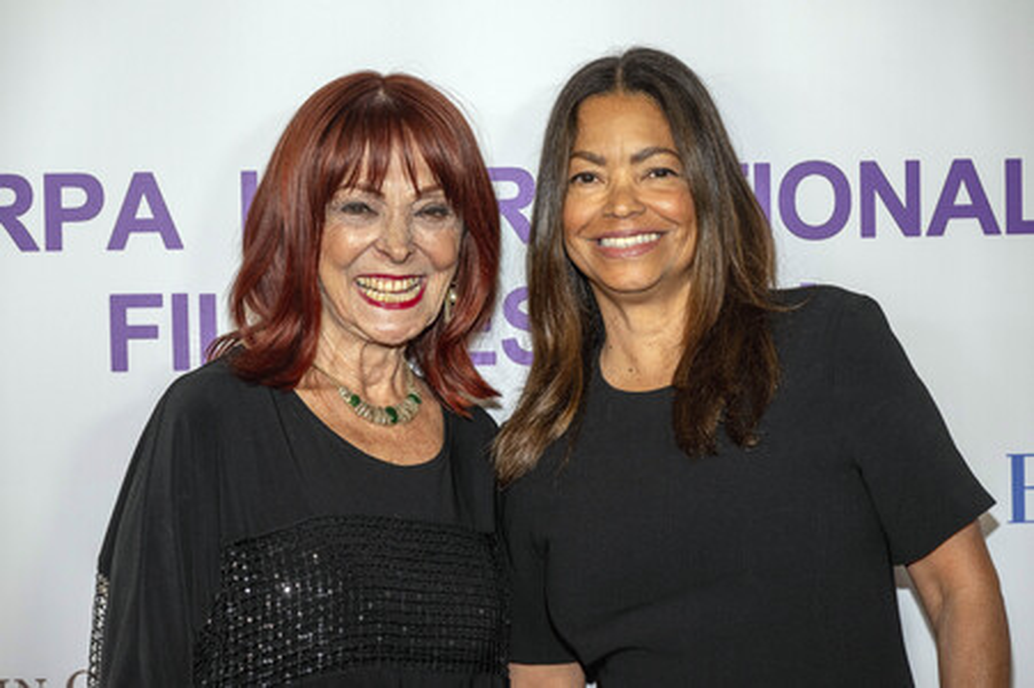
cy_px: 344
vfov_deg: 15.0
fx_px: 2612
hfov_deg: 22.4
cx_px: 517
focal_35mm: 91
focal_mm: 91
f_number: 6.3
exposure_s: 1/200
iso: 800
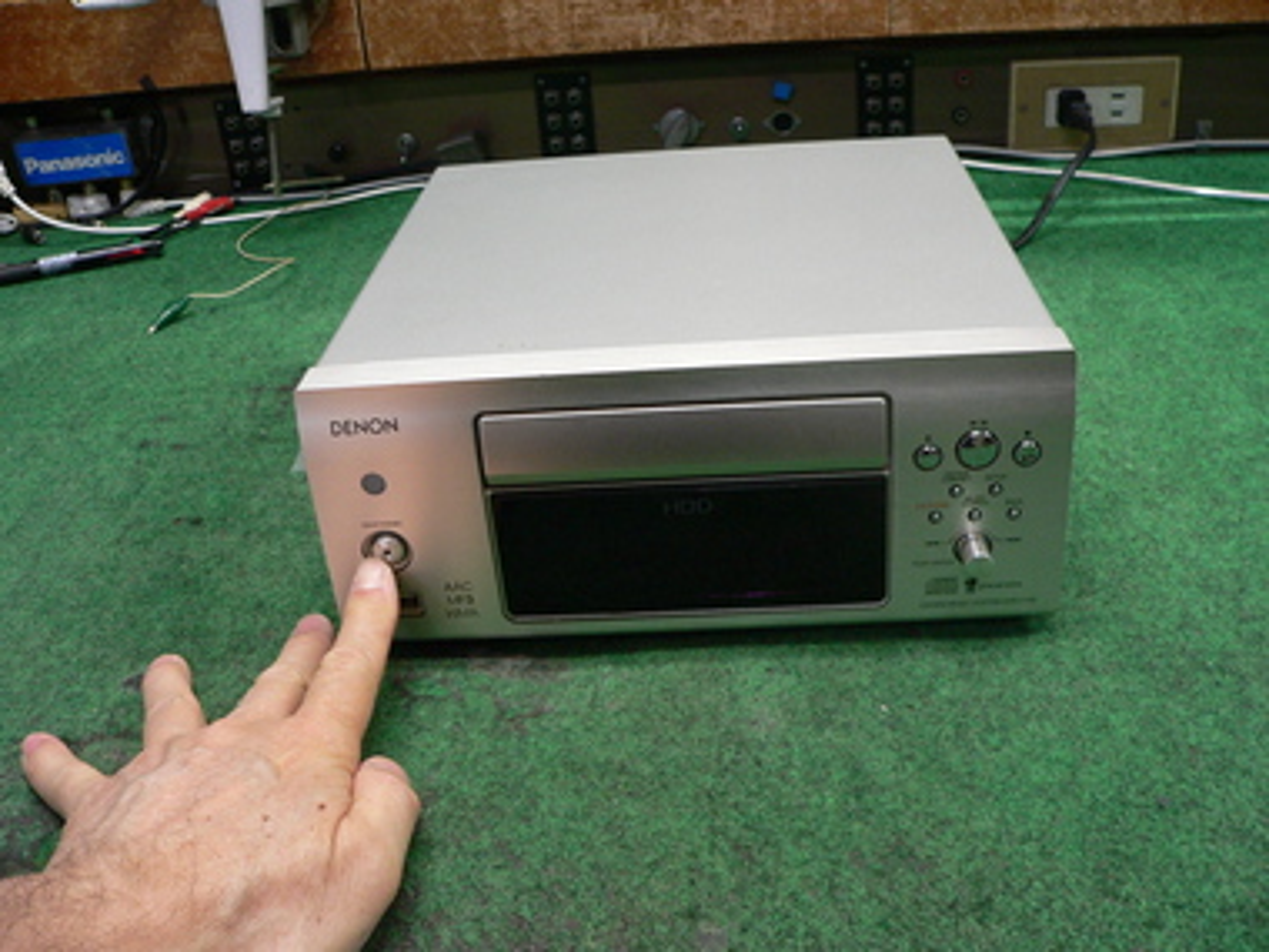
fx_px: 1320
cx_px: 634
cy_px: 476
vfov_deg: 39.7
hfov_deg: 51.4
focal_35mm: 36
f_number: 2.8
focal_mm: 6
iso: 200
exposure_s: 1/20
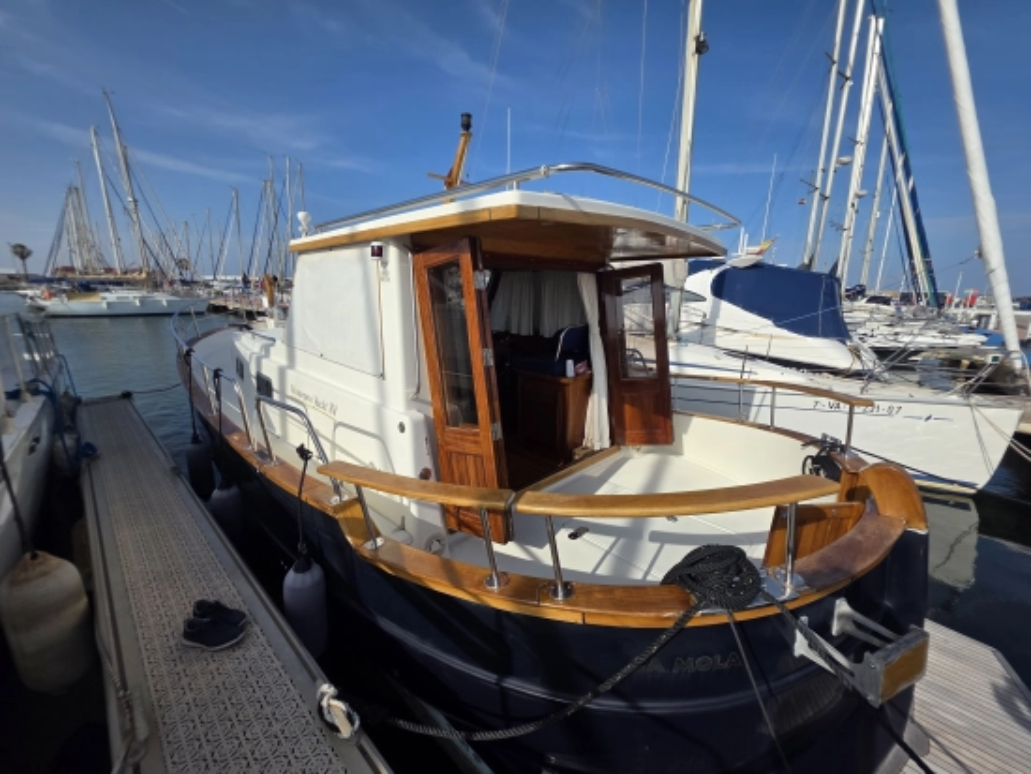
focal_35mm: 13
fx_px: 387
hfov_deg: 106.2
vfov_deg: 90.0
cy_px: 387
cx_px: 516
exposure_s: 1/2679
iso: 40
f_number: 1.9
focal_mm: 2.2
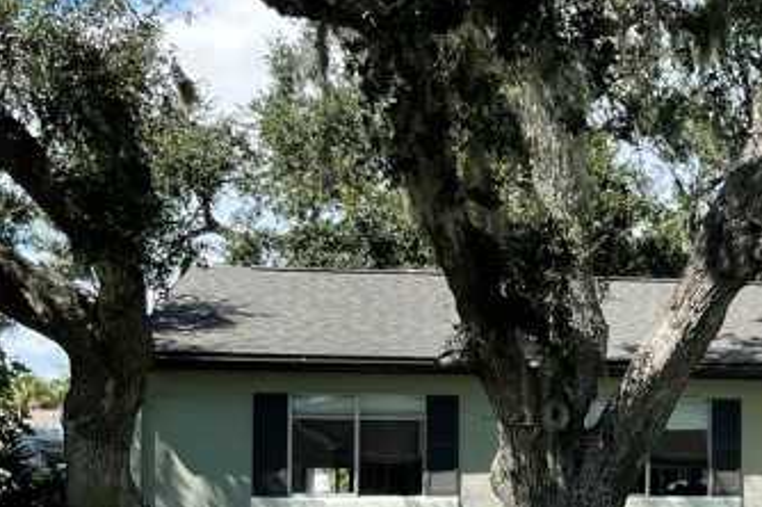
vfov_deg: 16.2
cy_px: 450
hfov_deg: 22.6
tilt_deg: +1.4
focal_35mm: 83
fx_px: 1755
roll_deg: +0.2
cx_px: 908
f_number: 1.6
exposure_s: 1/2353
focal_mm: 4.2
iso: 32
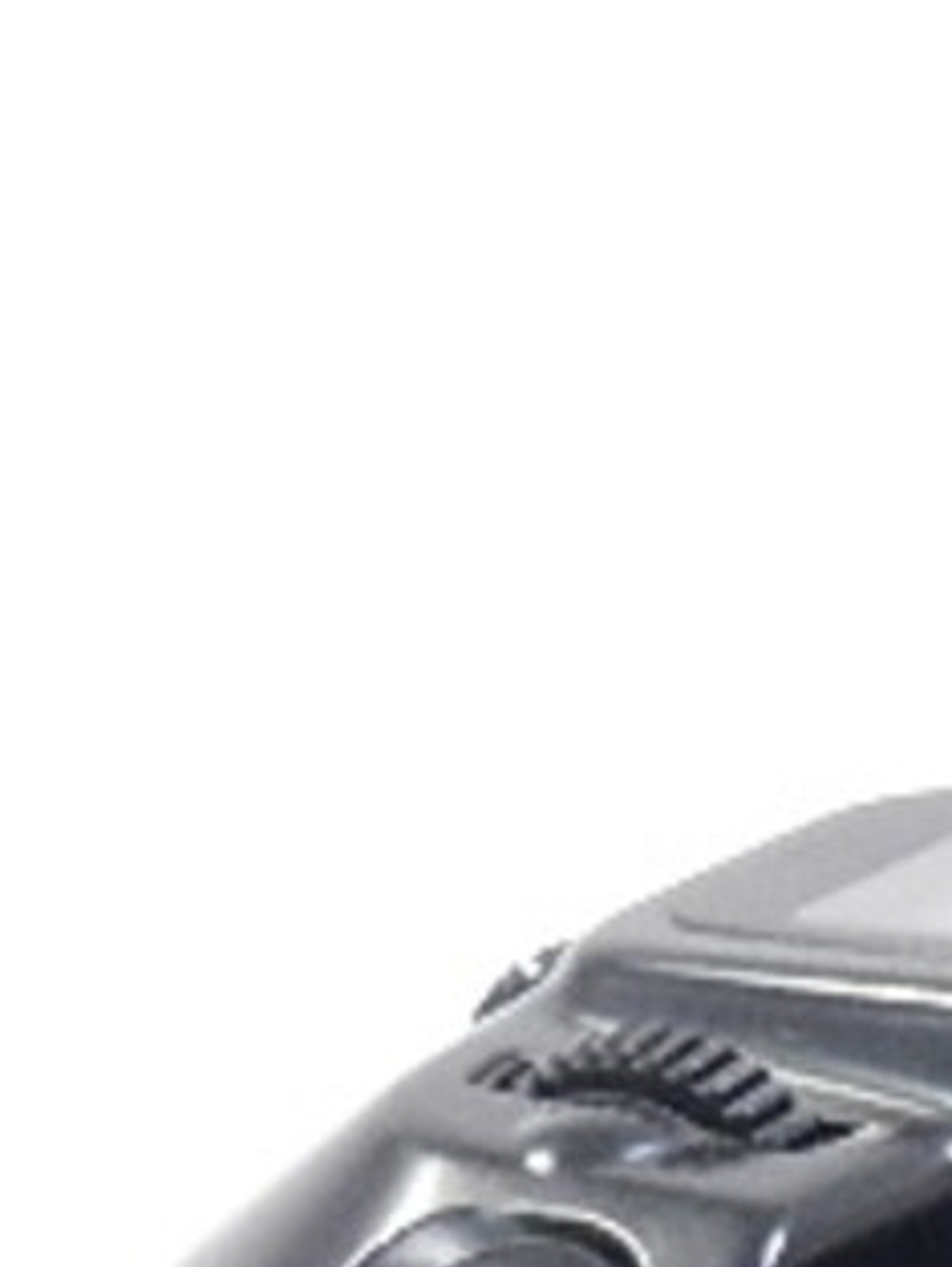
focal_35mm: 322
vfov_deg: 6.1
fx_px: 11799
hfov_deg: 4.5
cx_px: 2038
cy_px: 1805
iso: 800
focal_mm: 14.9
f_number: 4.4
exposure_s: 1/25
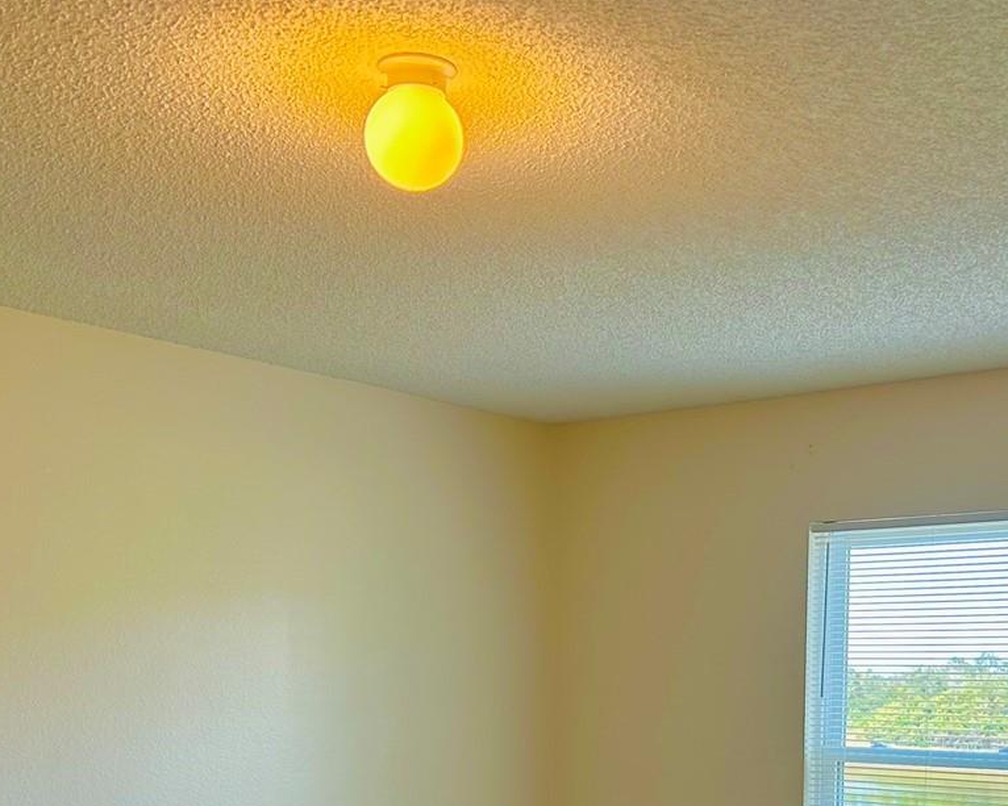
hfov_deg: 35.1
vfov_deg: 27.4
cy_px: 748
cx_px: 662
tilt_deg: -1.7
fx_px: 1581
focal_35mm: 53
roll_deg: -1.5
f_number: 1.5
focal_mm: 5.7
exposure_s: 1/150
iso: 50
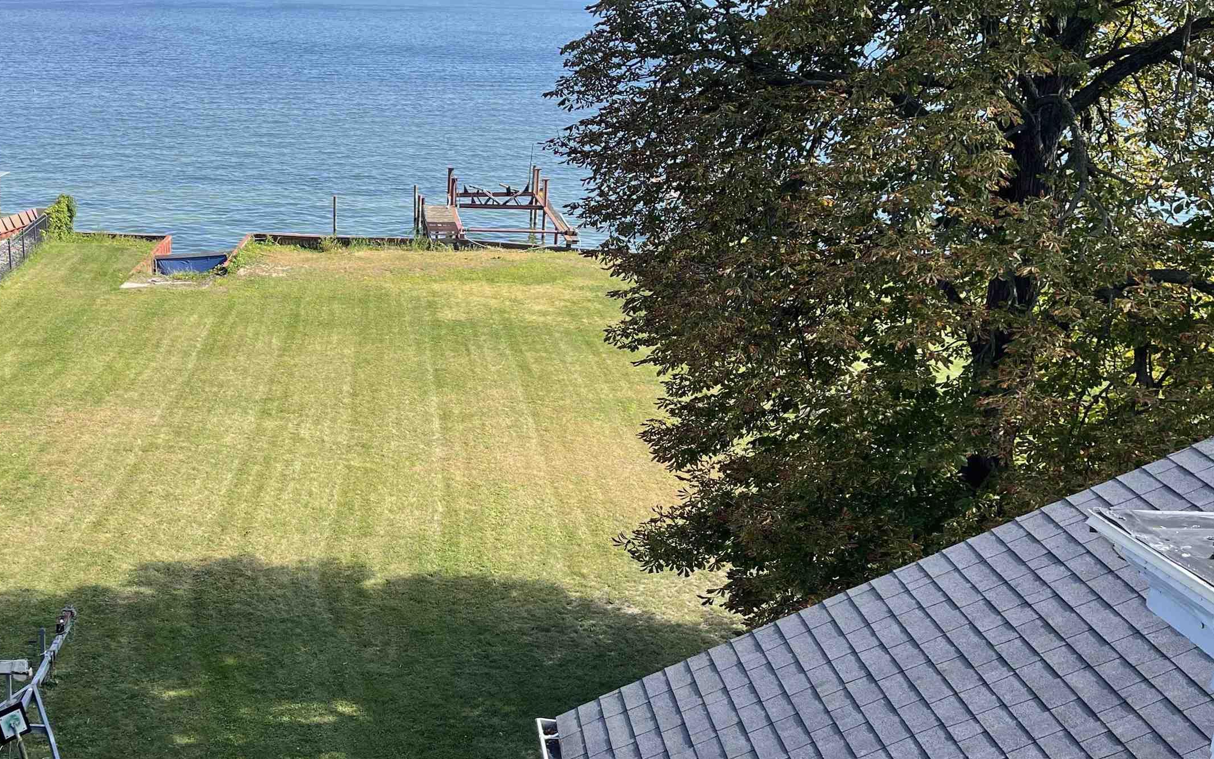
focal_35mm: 38
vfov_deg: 33.5
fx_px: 1257
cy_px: 426
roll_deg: -1.1
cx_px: 391
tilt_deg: -18.3
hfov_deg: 50.5
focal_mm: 5.1
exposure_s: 1/1309
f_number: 1.6
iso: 32
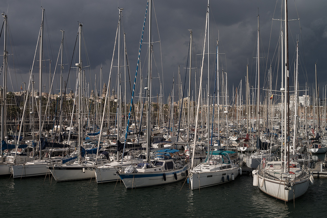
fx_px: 454
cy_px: 109
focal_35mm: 50
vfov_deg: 27.0
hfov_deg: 39.6
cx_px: 164
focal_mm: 50
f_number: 13
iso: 250
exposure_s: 1/160
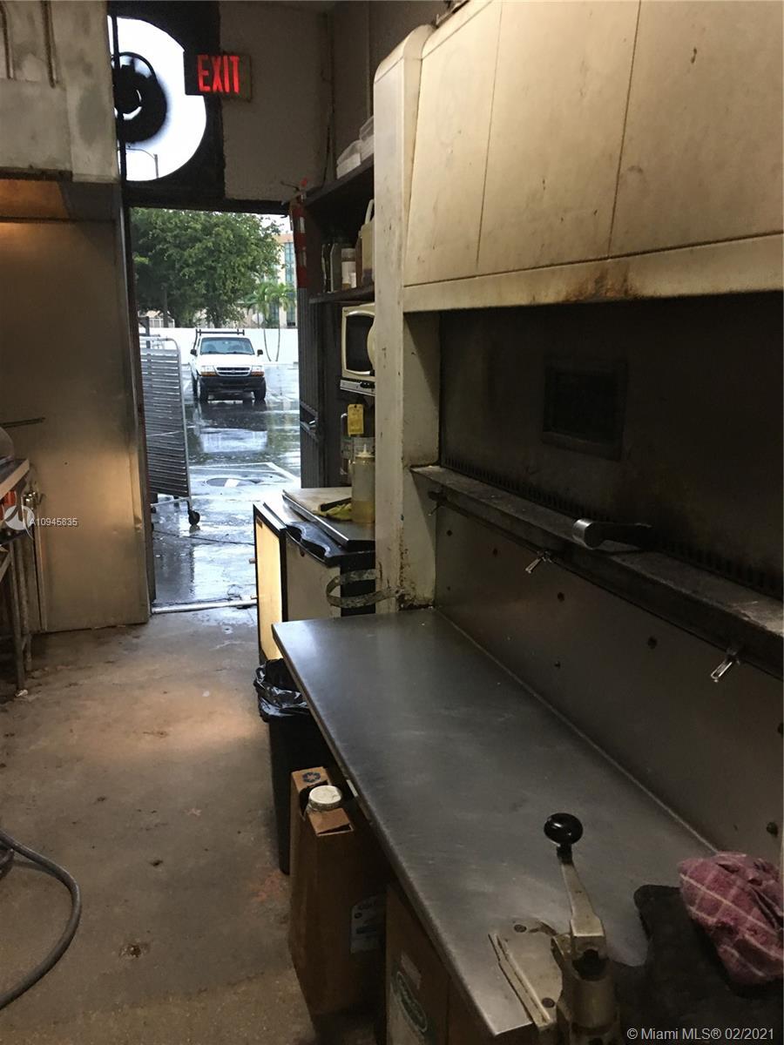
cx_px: 392
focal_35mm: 29
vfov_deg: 61.7
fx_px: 876
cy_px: 522
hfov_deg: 48.2
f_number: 2.2
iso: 50
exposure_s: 1/4
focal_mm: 4.15
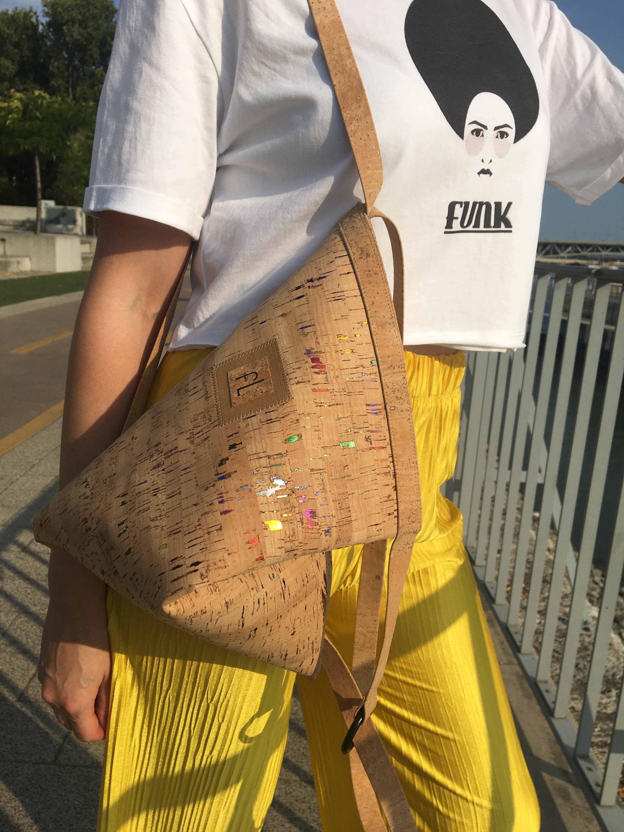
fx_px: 697
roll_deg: -3.1
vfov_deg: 61.7
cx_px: 312
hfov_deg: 48.2
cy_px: 416
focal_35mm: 29
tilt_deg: -15.0
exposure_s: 1/4049
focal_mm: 4.15
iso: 25
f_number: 2.2
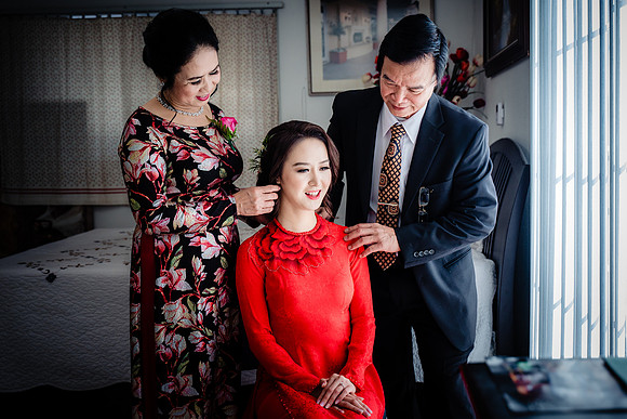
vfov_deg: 30.5
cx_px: 337
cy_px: 206
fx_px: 768
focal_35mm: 44
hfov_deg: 44.4
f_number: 3.5
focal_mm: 41
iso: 250
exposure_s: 1/250
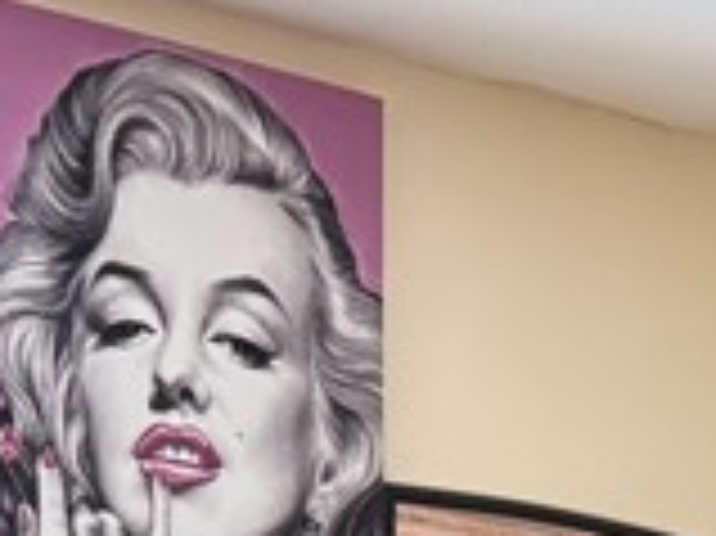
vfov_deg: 9.1
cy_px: 991
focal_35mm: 155
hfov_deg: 12.5
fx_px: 3204
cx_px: 775
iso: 500
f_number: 1.78
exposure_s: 1/60
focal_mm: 6.76
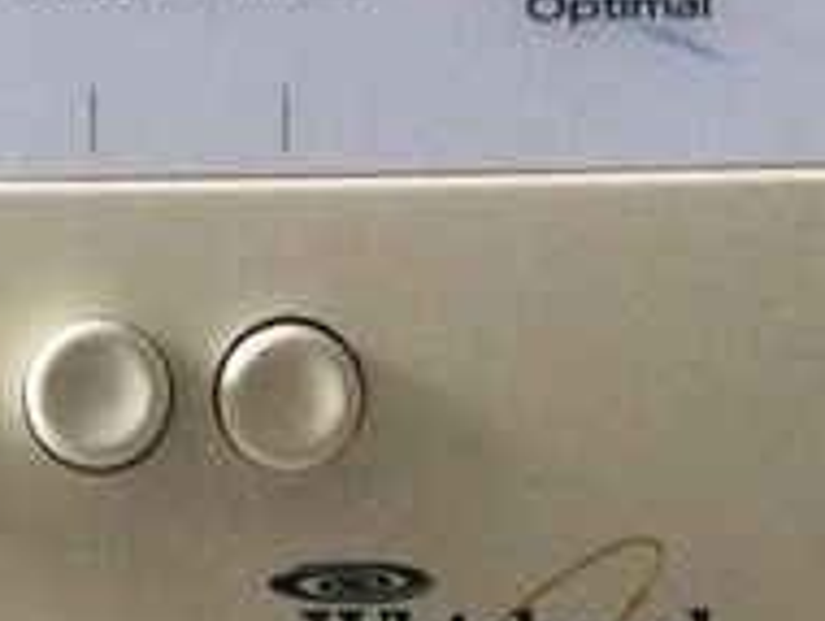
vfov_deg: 8.7
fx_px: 3890
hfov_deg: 12.0
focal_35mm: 163
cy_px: 1190
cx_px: 13
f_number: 2.4
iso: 160
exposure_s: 1/33
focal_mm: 3.3
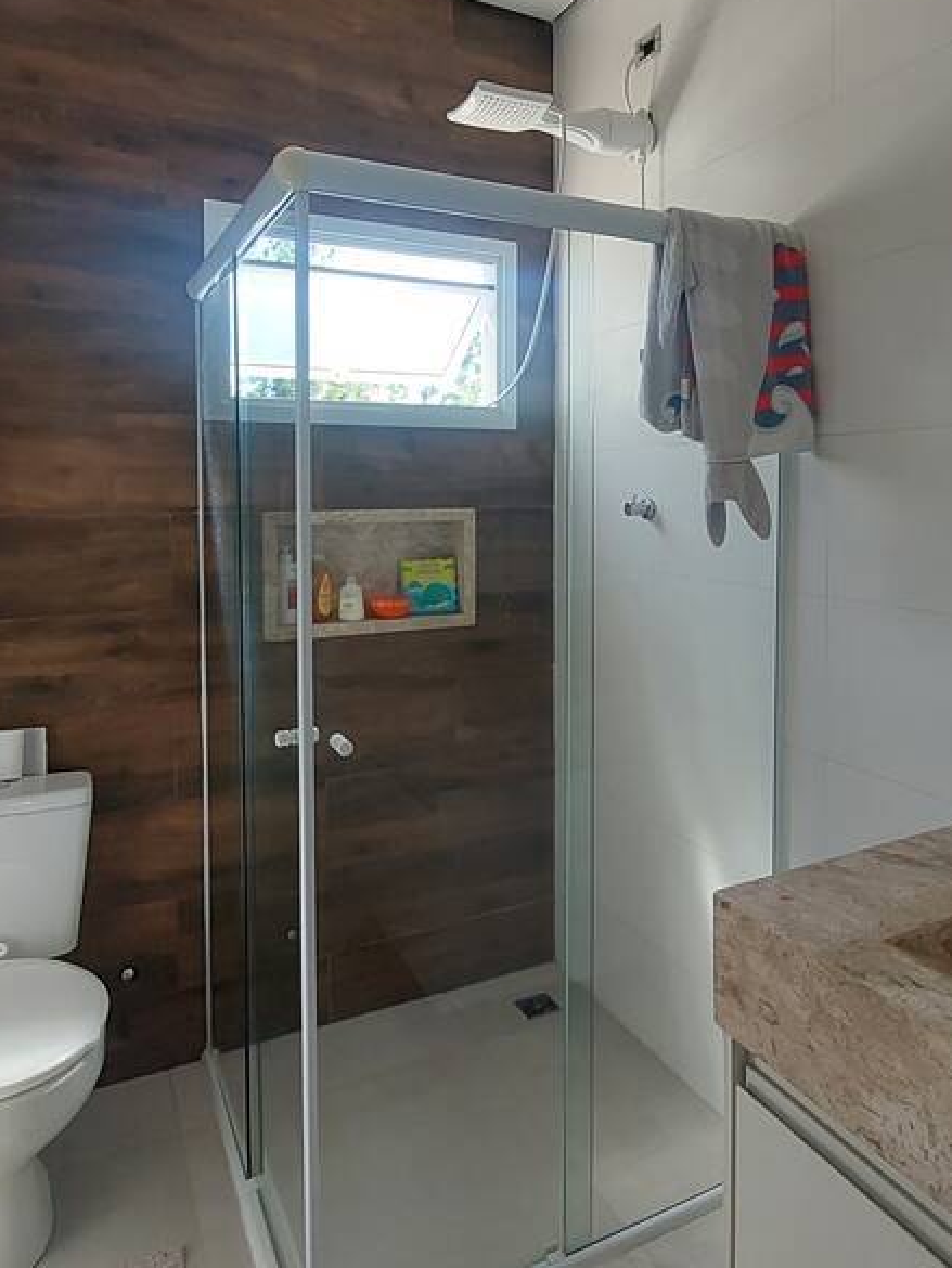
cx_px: 544
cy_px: 548
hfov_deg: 56.6
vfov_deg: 71.2
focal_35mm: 24
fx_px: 880
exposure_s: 1/60
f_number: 2.2
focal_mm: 1.74
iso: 50
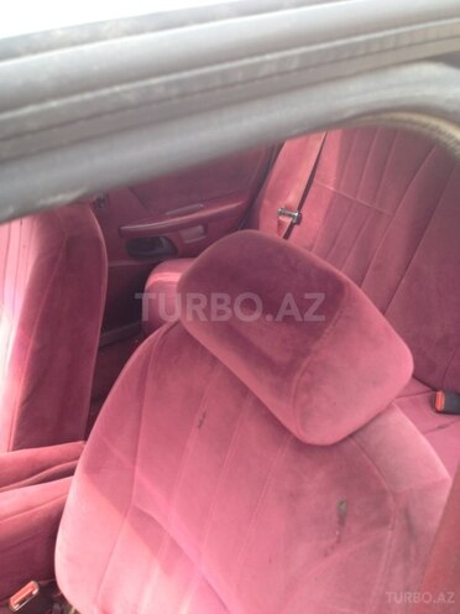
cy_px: 307
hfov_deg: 40.7
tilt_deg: -34.1
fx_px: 620
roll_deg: +6.5
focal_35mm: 35
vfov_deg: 52.6
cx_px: 230
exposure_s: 1/136
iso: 50
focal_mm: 4.28
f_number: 2.4
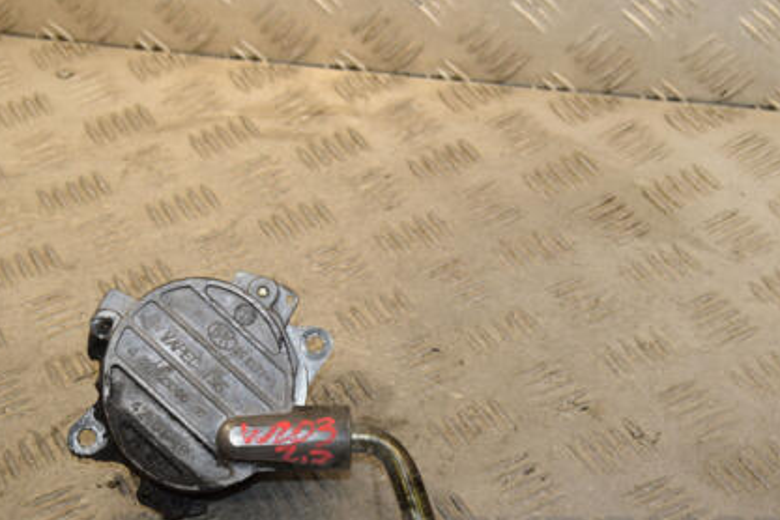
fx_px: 1777
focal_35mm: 82
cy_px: 296
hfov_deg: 24.8
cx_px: 417
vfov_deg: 16.6
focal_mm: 38
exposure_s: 1/200
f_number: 6.3
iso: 800
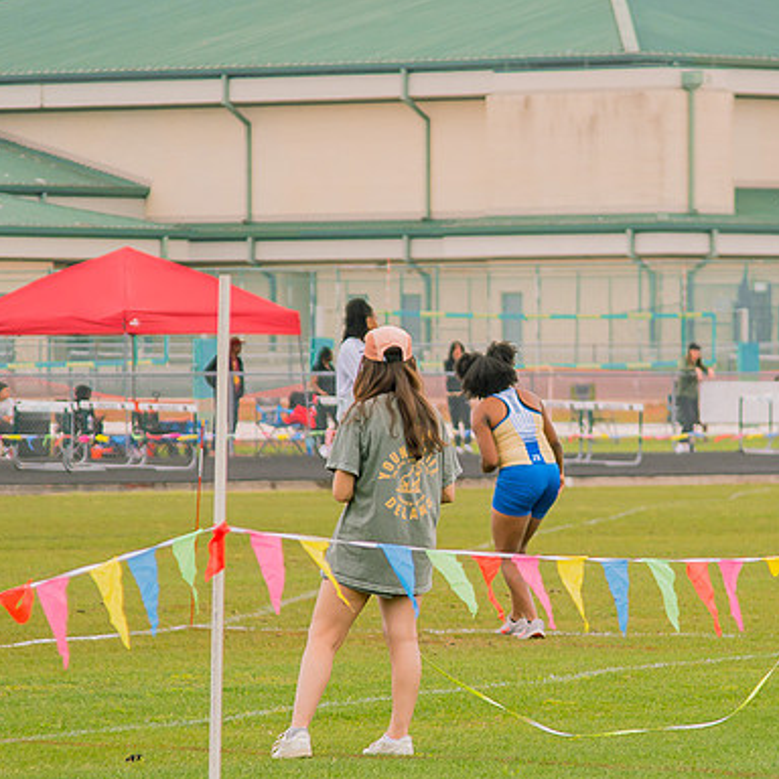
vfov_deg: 5.4
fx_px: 8326
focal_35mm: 327
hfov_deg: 5.4
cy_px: 412
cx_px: 577
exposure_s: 1/200
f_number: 4
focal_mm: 120
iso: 200
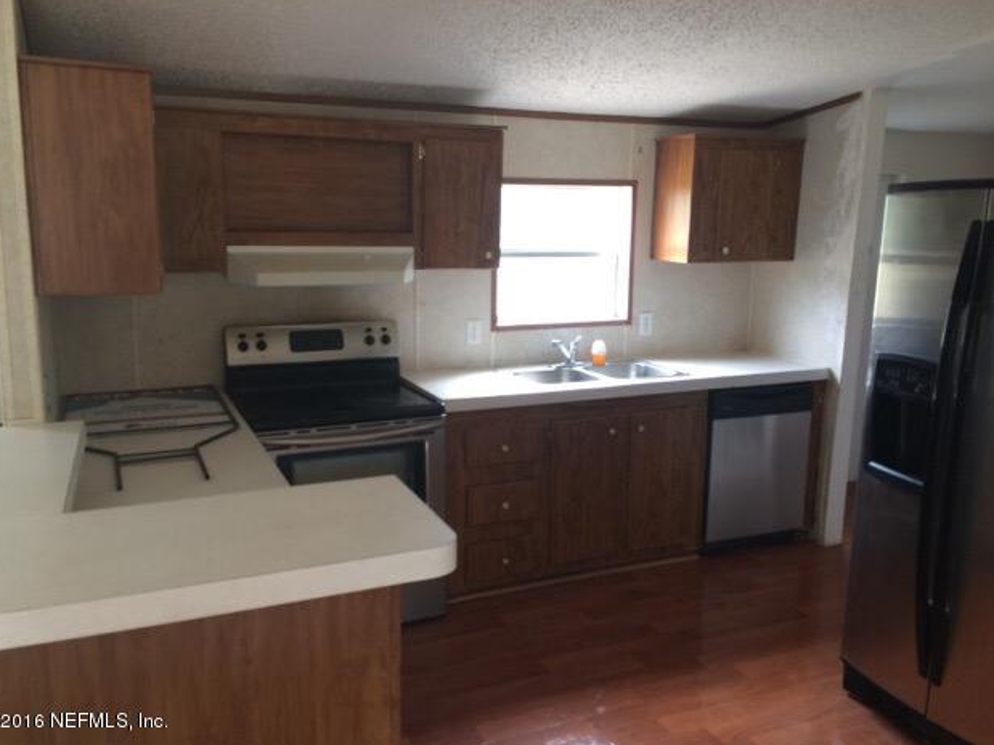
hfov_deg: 60.0
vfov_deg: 46.8
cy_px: 368
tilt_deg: -9.0
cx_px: 490
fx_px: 861
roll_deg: -0.7
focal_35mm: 30
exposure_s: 1/30
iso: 64
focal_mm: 4.15
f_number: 2.2
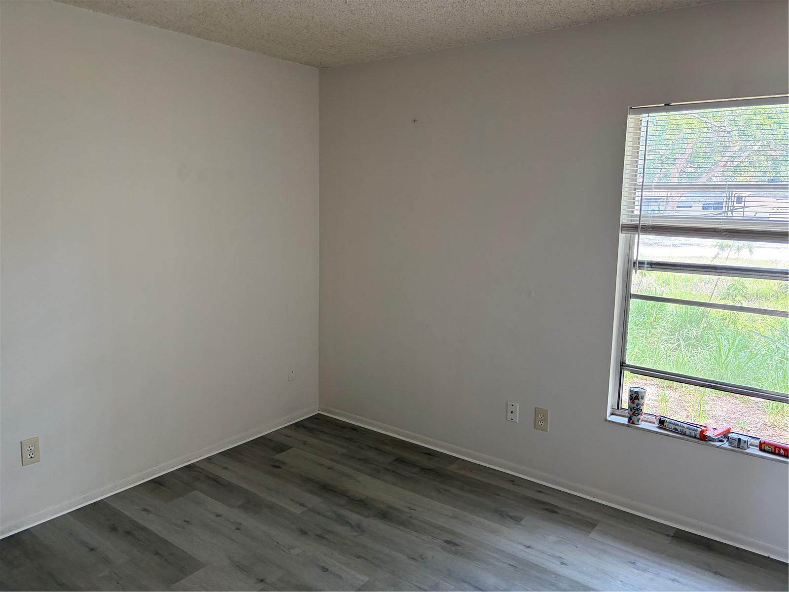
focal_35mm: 26
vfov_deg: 53.1
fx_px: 593
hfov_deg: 67.3
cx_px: 394
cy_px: 296
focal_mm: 5.96
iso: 125
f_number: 1.6
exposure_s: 1/66
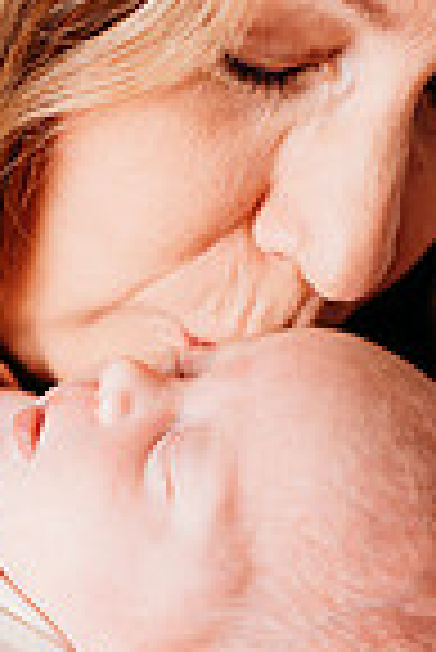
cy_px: 418
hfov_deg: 5.2
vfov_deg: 7.8
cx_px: 283
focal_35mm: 263
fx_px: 4766
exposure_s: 1/160
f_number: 2
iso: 50
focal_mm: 85
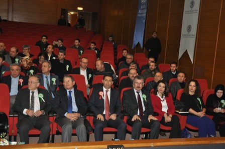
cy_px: 74
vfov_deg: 26.4
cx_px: 112
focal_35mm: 51
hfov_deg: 38.9
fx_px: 319
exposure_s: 1/60
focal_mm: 34
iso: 800
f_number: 4
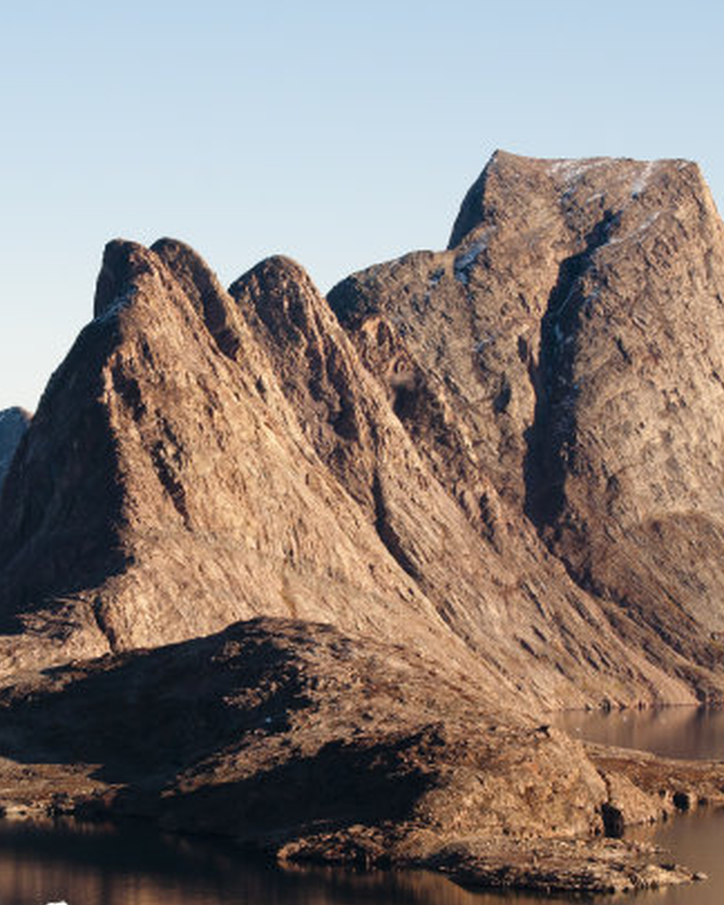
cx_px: 288
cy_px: 451
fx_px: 3991
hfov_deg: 10.4
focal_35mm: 149
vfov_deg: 12.9
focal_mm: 70
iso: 640
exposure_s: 1/1250
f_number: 8
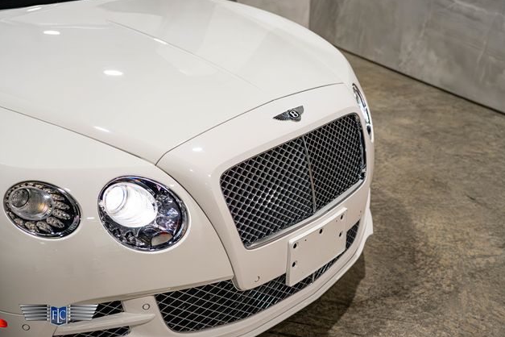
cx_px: 257
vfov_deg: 27.5
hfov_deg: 40.3
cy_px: 169
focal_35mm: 49
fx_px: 687
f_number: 4
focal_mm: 48
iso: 1000
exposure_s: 1/80
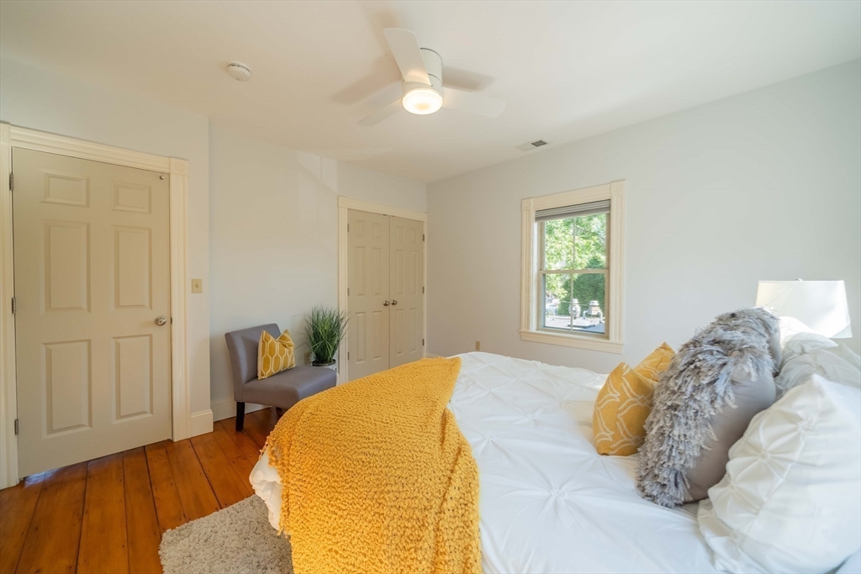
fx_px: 311
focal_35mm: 13
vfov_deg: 85.4
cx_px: 430
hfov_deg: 108.3
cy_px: 287
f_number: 4
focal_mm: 13
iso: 1250
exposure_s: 1/4000
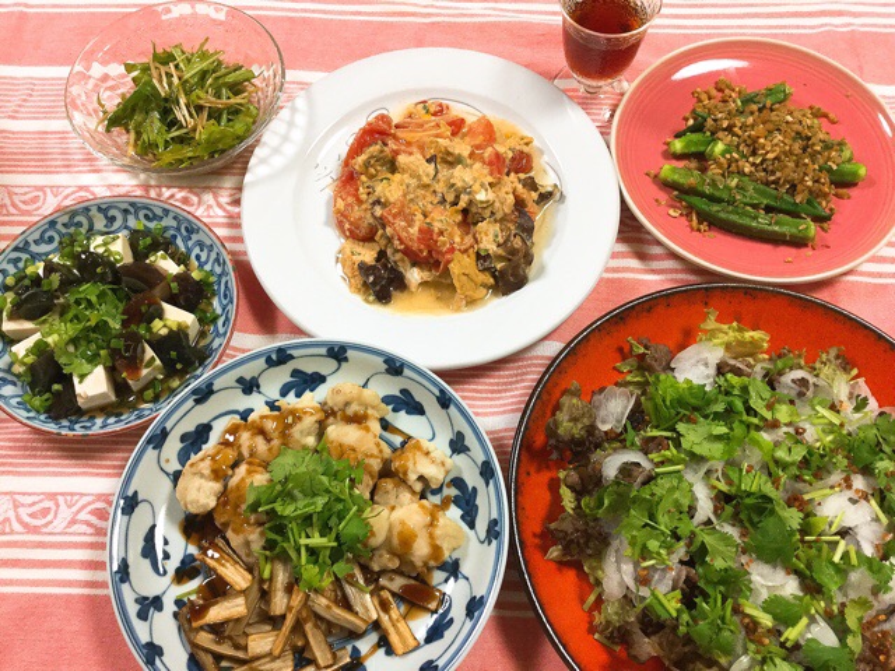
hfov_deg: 58.4
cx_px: 448
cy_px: 336
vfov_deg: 45.4
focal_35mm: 31
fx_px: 802
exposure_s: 1/30
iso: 80
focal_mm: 3.3
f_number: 2.4
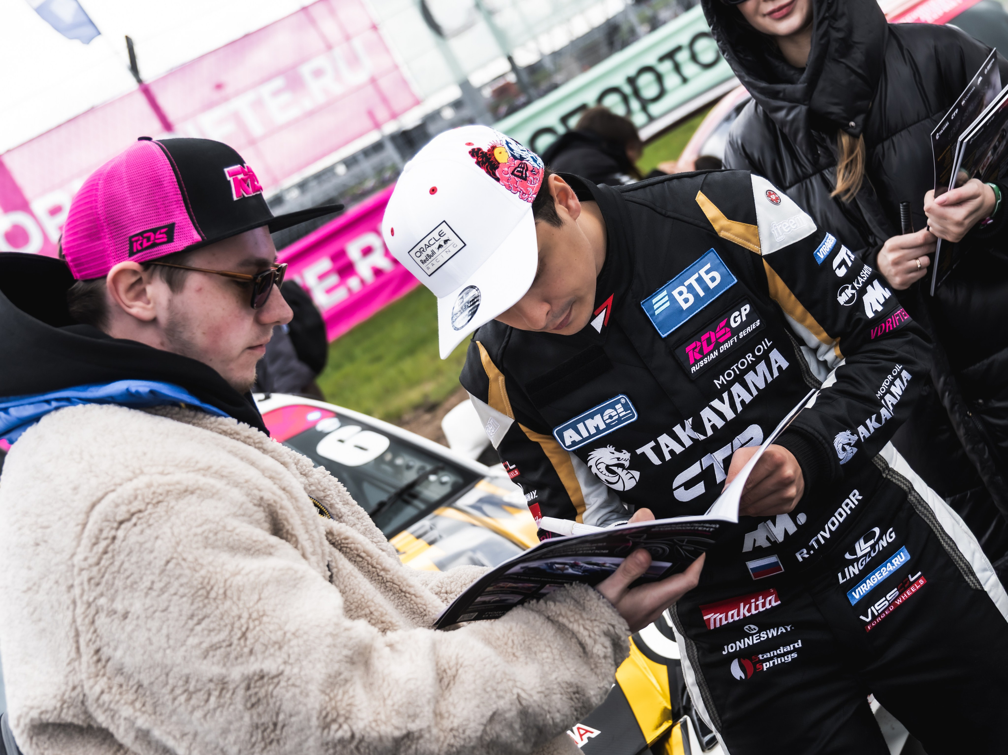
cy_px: 385
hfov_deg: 36.2
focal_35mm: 53
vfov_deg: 27.6
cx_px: 577
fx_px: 1540
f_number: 2.8
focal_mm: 32
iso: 100
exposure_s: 1/640
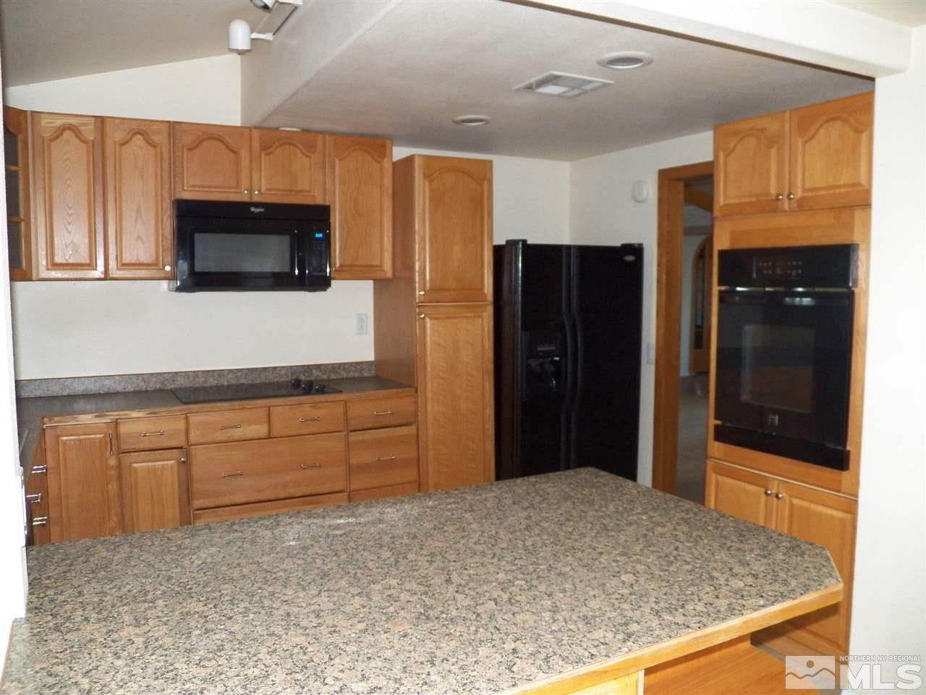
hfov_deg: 63.4
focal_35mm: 28
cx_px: 463
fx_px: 749
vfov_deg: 49.7
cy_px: 348
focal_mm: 4.9
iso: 400
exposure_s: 1/30
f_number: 2.8
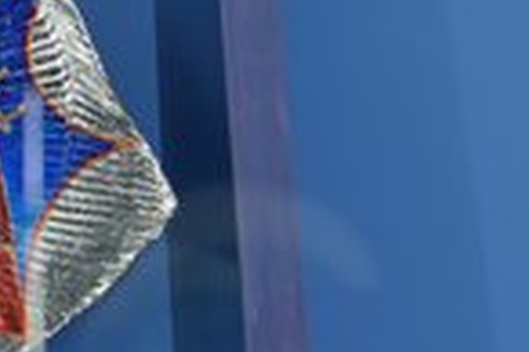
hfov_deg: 18.0
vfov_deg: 12.8
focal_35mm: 107
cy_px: 212
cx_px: -134
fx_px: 1571
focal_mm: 39
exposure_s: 1/160
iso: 400
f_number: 4
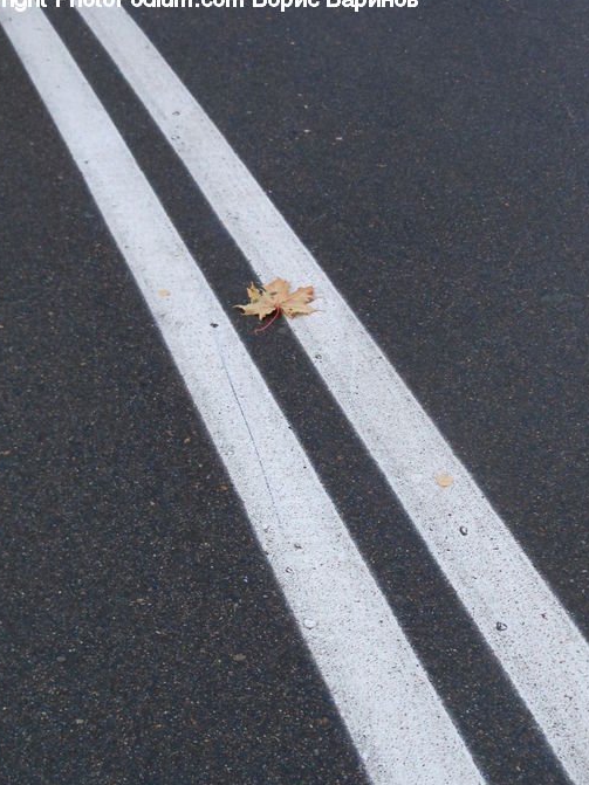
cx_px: 343
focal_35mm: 51
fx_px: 1157
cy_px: 497
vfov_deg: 37.2
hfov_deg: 28.5
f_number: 3.6
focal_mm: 6.8
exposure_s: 1/13
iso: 400
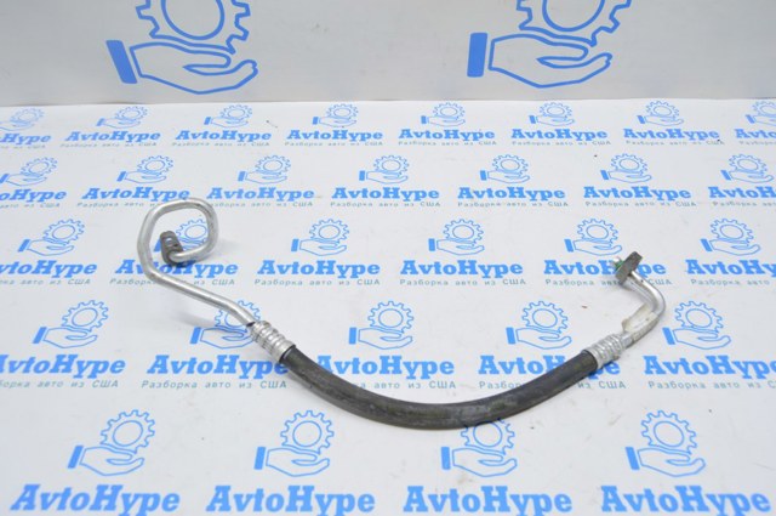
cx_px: 388
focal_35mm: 27
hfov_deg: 67.4
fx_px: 581
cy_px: 258
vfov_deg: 47.8
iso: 400
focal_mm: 18
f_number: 5.6
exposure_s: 1/20
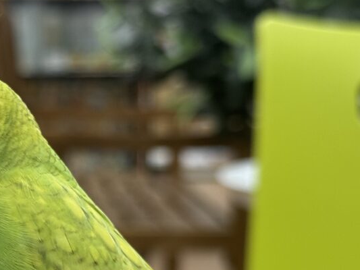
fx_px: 1123
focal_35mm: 108
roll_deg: +0.6
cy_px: 234
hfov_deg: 17.6
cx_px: -34
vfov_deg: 13.6
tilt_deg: -8.3
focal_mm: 6.76
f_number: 1.78
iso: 64
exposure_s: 1/100
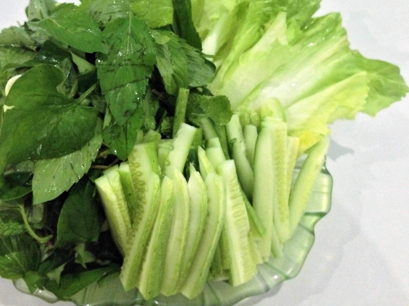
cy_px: 133
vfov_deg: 36.8
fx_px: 461
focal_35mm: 39
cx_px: 169
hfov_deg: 47.7
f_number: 2.4
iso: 640
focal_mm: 4.12
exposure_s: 1/15
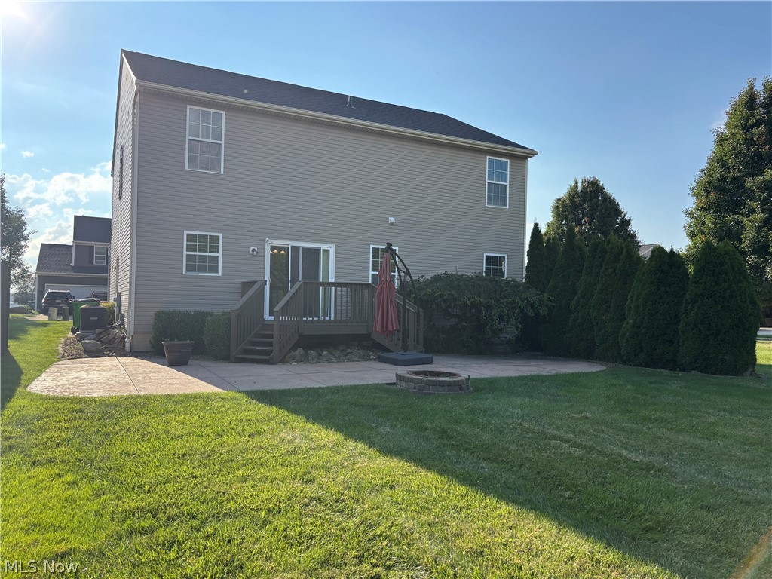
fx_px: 580
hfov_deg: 67.3
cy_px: 290
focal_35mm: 26
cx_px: 386
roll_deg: -1.1
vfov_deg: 53.1
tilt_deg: +1.1
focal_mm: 5.96
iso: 50
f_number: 1.6
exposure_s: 1/1984
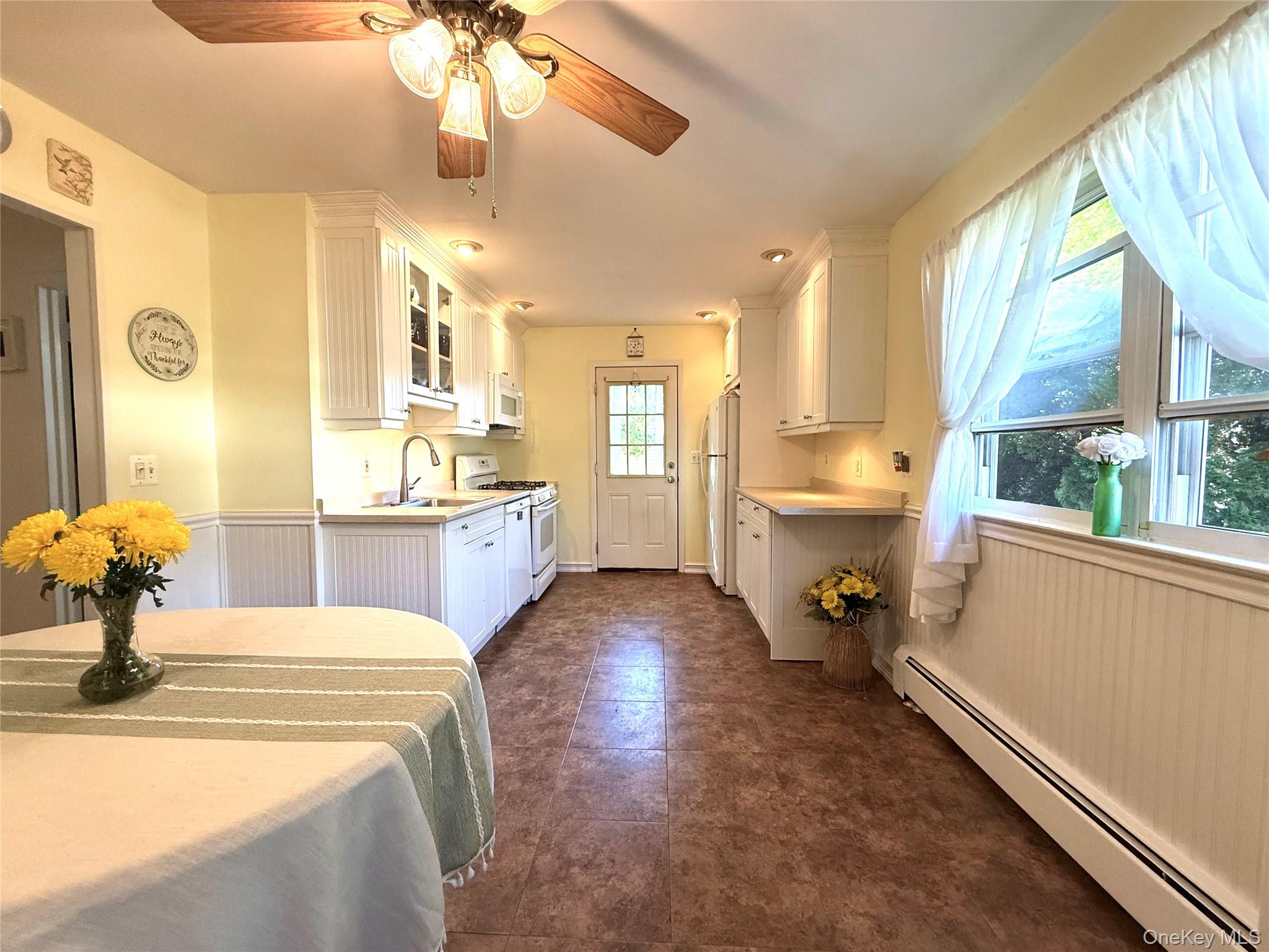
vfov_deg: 85.7
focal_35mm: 14
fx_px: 513
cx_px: 634
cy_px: 476
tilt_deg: -2.4
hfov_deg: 102.1
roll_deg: +0.0
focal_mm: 2.22
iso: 250
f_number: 2.2
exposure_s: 1/120
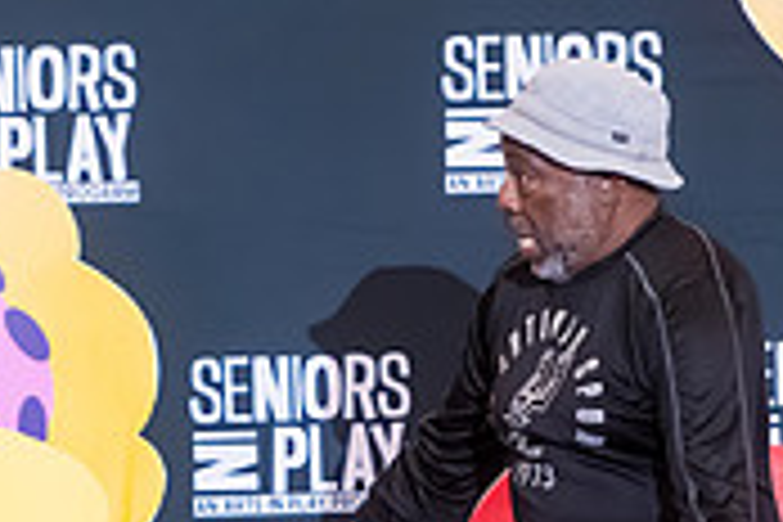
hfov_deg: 3.5
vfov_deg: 2.4
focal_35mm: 583
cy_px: 614
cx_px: 225
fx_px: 12679
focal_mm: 175
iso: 5600
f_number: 2.8
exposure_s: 1/200
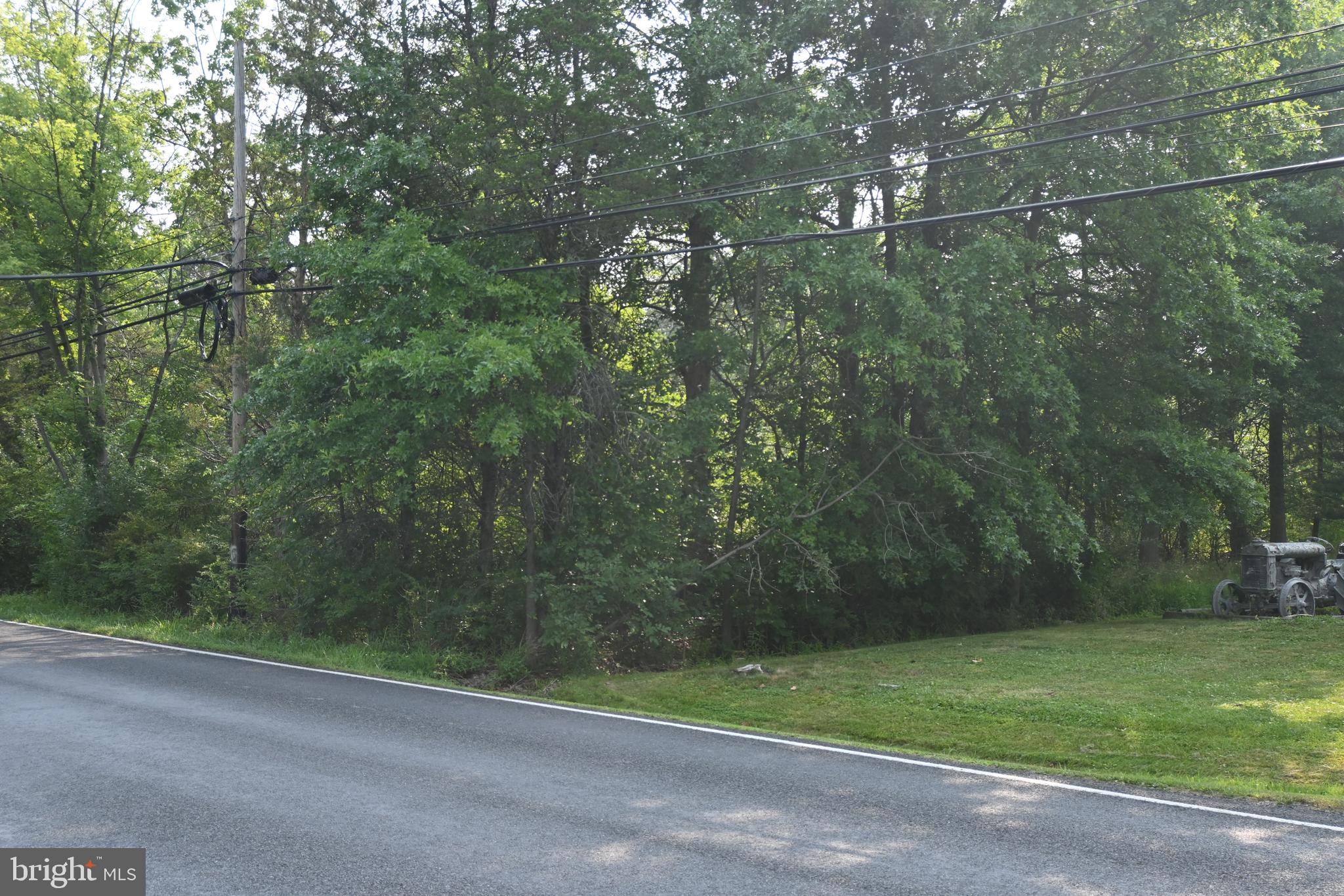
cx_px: 672
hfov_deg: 49.6
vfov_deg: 34.2
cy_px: 448
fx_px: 1456
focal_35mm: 39
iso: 220
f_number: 4.5
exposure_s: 1/250
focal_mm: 26
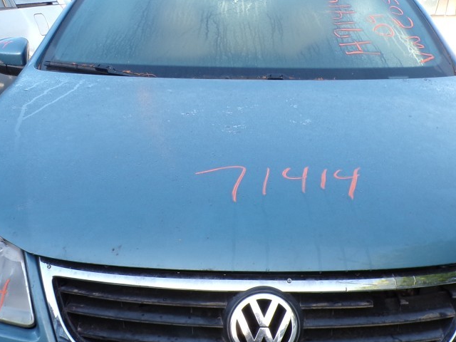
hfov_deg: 39.6
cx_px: 244
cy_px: 250
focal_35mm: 48
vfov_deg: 29.9
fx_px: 632
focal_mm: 4.3
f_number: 4.4
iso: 100
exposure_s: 1/70
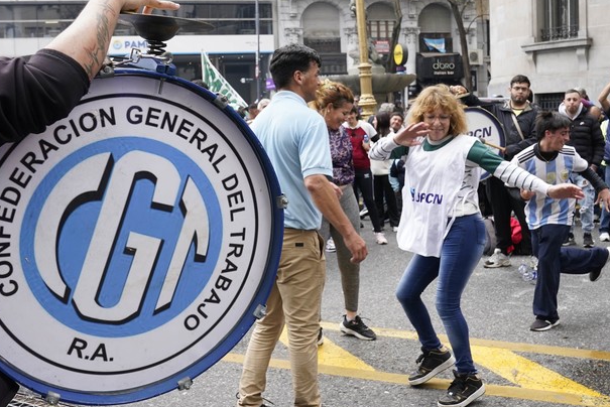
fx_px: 746
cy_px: 195
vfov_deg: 30.5
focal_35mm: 44
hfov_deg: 44.5
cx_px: 299
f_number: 5.6
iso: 640
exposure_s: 1/400
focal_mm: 25
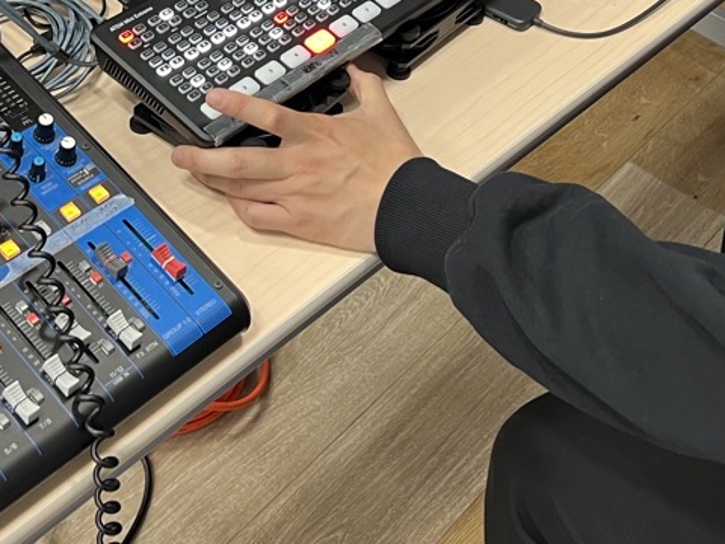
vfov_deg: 21.6
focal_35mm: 65
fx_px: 1361
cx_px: 269
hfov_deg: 29.7
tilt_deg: -36.3
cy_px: -26
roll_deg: -3.9
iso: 125
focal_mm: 5.7
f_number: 1.5
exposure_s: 1/50
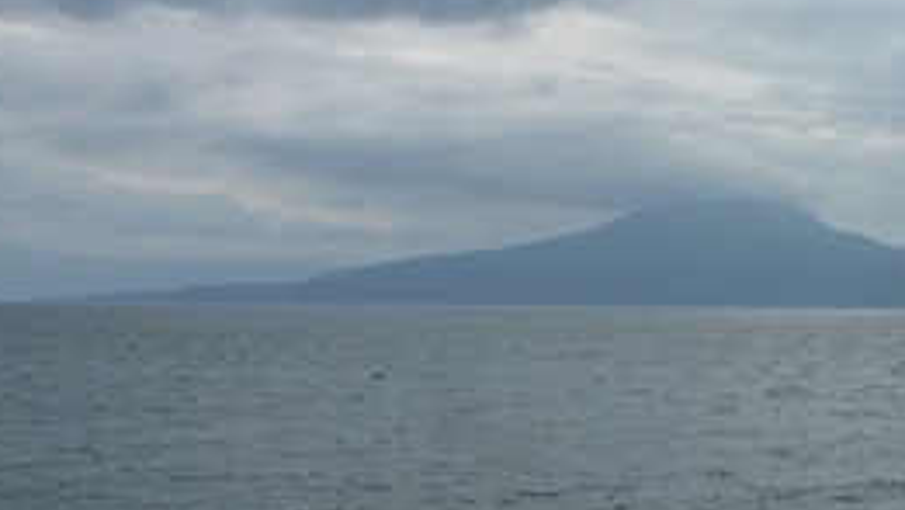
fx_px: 1344
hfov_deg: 36.2
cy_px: 194
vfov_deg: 21.4
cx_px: 697
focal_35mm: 56
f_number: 4
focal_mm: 5.4
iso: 160
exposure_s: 1/2000
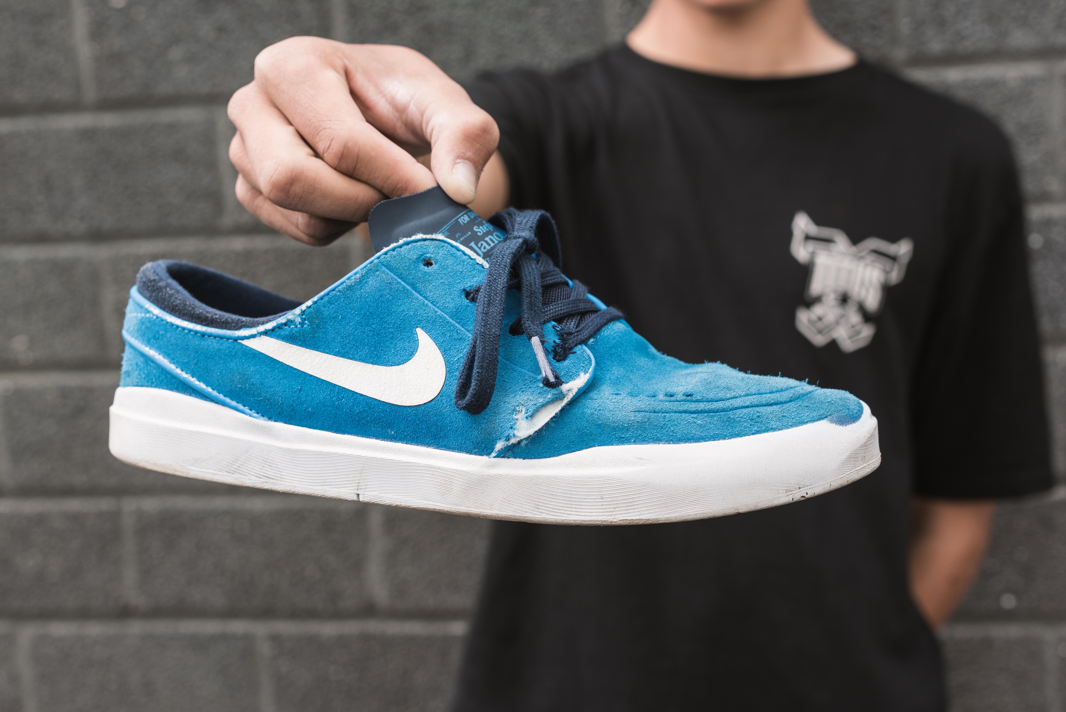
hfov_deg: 39.6
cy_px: 356
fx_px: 1481
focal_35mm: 50
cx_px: 533
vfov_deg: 27.0
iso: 250
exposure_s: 1/125
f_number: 6.3
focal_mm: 50
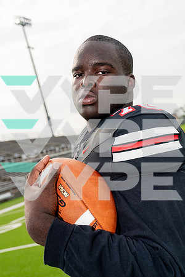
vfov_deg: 38.9
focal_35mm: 51
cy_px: 138
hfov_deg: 26.5
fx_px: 393
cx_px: 92
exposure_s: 1/250
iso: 100
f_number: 6.3
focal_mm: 51
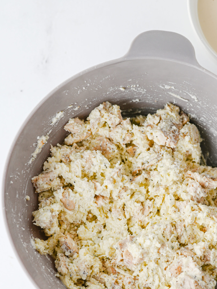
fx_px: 577
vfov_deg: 28.0
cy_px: 194
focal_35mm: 69
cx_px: 136
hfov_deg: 21.3
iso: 180
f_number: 4
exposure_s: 1/125
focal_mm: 50
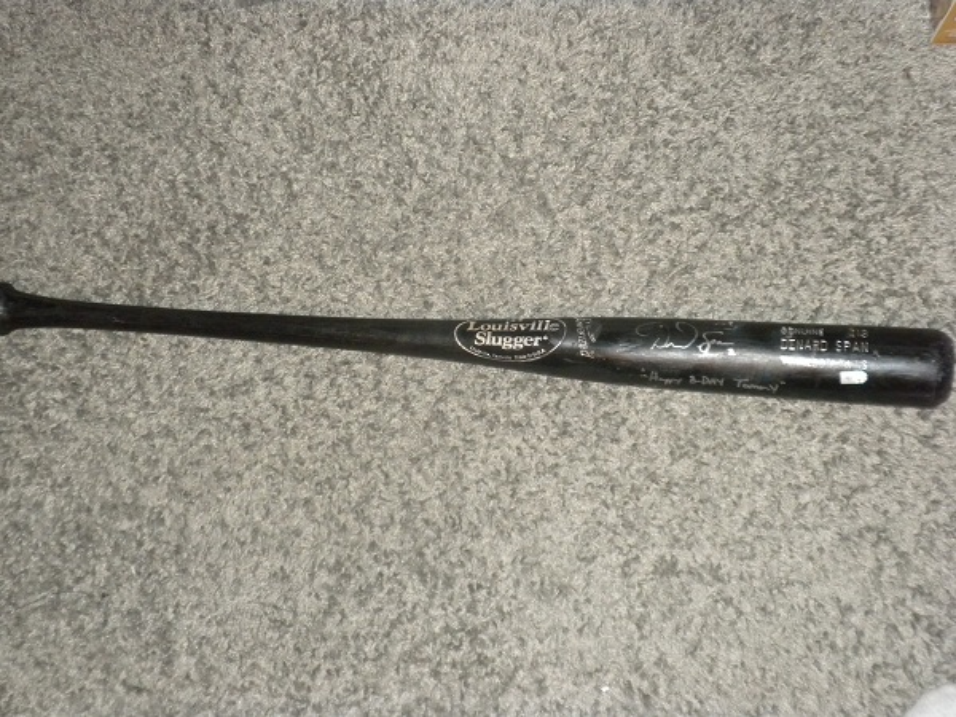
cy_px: 358
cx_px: 478
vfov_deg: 28.0
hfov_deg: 36.8
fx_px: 1436
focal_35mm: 52
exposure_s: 1/30
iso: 400
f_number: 4.3
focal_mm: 9.1
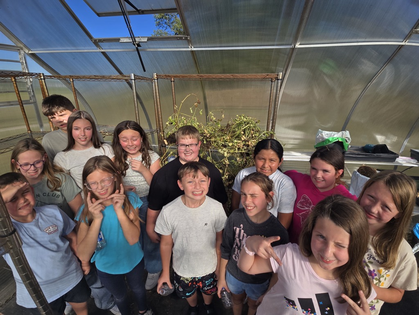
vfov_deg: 89.9
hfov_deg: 106.2
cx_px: 210
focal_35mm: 13
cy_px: 158
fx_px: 157
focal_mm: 2.2
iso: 50
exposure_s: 1/2371
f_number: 2.2
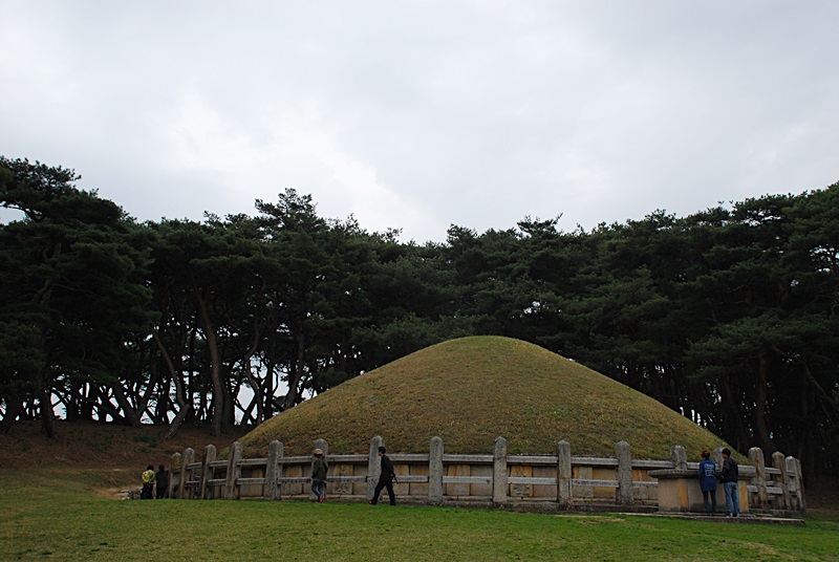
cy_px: 281
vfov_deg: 37.0
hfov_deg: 53.1
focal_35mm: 36
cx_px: 420
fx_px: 840
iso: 400
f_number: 6.3
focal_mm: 24
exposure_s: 1/200
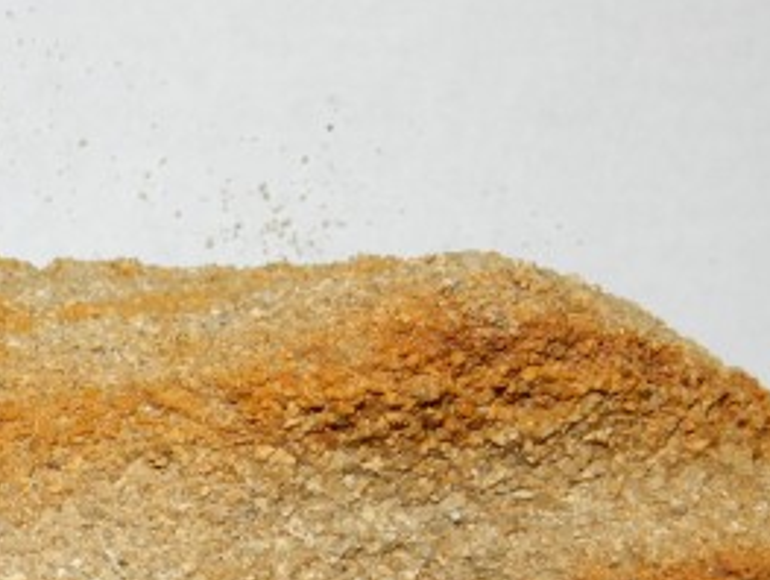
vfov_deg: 17.5
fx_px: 1827
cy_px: 627
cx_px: 64
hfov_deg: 23.1
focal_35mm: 82
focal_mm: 6.4
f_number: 5.6
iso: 200
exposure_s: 1/30
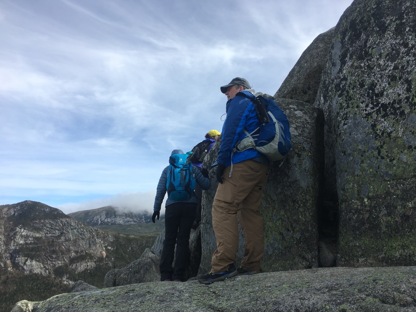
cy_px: 156
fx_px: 349
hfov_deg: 61.7
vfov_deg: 48.2
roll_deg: -1.9
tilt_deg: +13.2
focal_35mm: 29
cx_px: 208
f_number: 2.2
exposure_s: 1/1876
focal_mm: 4.15
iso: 25
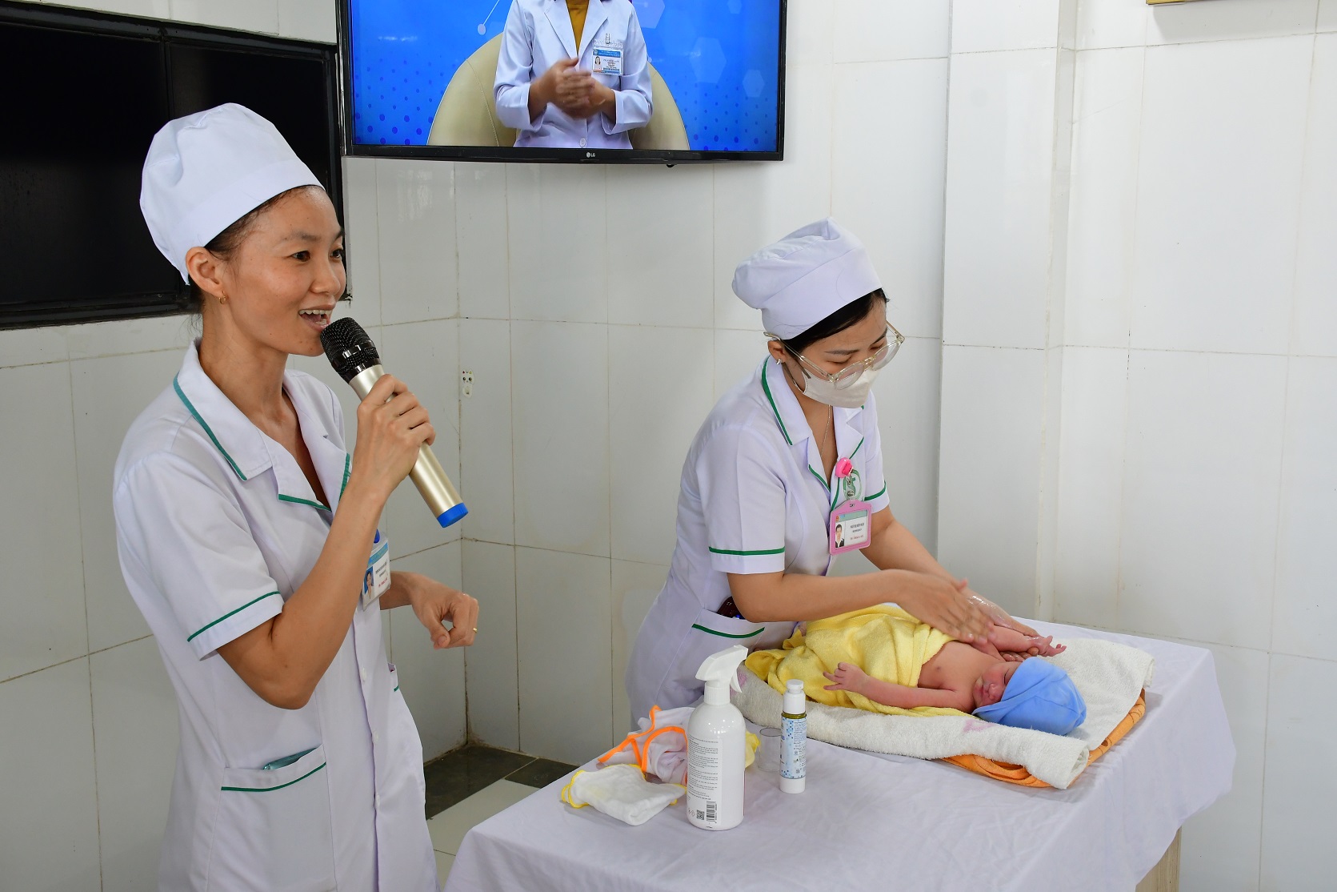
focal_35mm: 40
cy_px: 446
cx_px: 668
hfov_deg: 48.5
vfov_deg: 33.4
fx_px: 1485
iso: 1250
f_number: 8
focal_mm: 27
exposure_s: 1/40
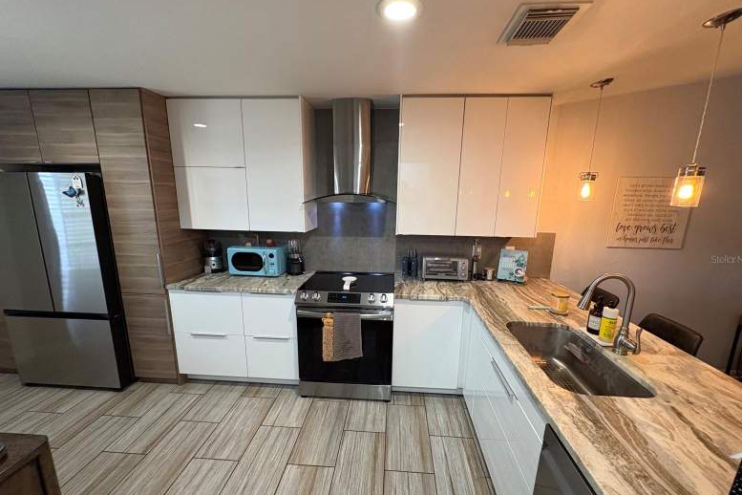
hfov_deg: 100.4
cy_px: 259
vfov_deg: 77.3
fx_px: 309
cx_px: 374
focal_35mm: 15
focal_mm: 2.22
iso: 320
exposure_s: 1/60
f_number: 2.2
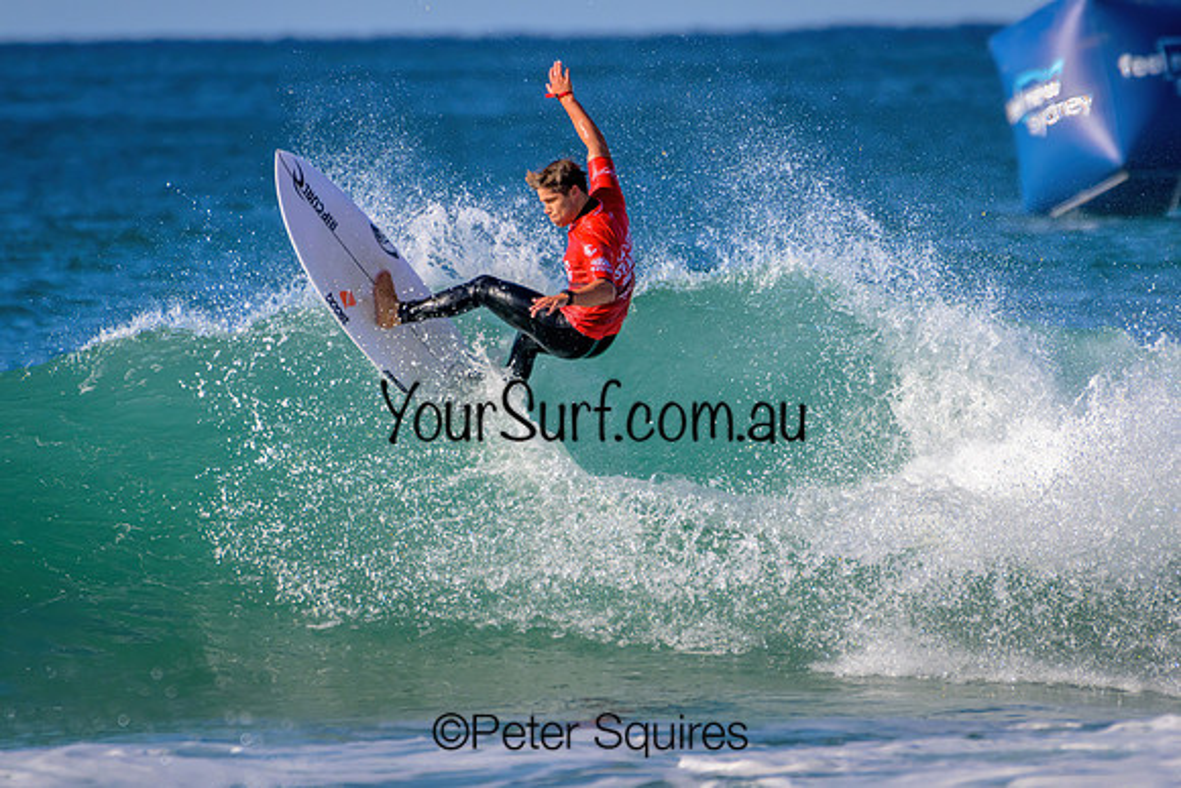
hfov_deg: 2.1
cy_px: 394
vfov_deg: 1.4
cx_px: 590
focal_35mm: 1000
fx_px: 32812
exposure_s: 1/2500
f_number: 11
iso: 1250
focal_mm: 1000
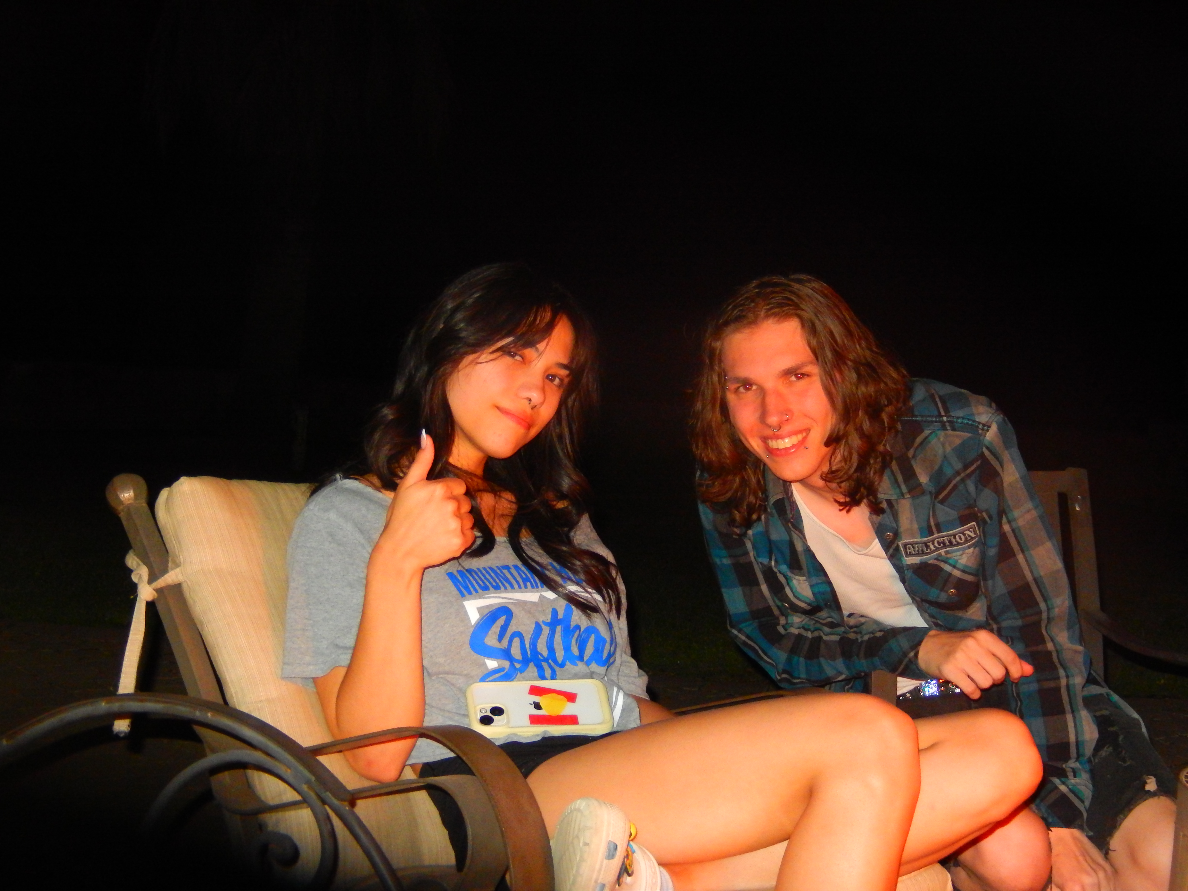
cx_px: 594
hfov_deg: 33.2
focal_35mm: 58
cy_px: 446
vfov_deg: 25.2
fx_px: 1991
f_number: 4.6
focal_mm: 10.4
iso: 640
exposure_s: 1/30
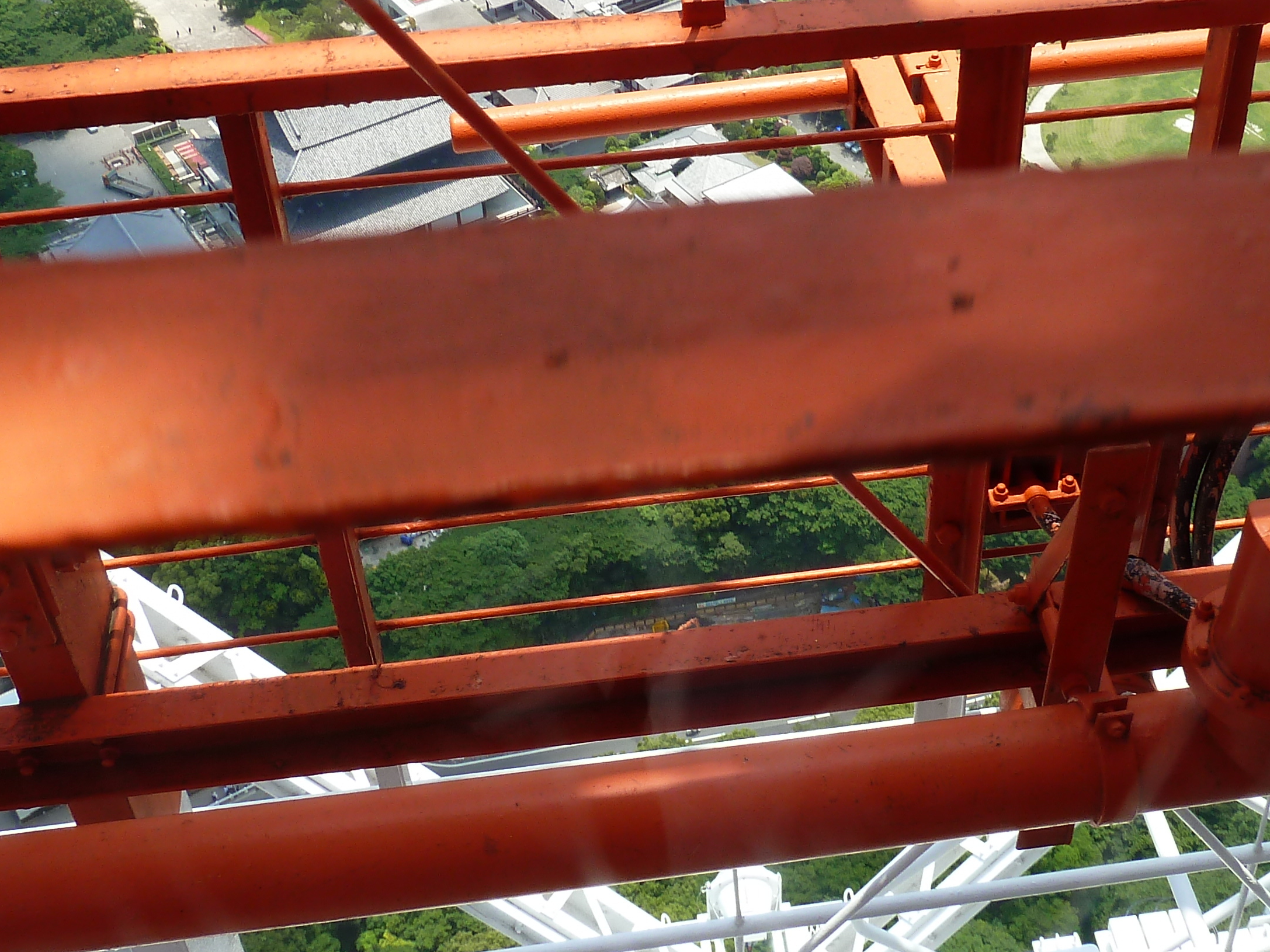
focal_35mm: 46
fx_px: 1687
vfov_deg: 31.1
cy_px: 279
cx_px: 730
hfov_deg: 41.1
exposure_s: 1/320
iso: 80
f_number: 4
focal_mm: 4.1
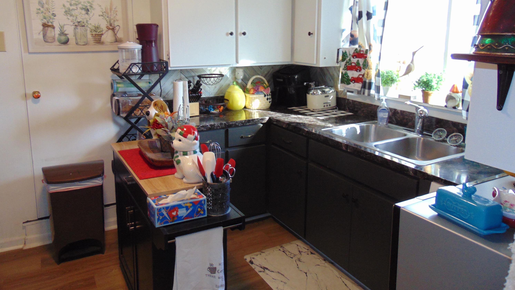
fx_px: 382
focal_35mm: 28
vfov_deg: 41.1
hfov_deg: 67.9
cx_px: 251
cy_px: 105
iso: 160
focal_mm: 4.5
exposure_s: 1/30
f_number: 3
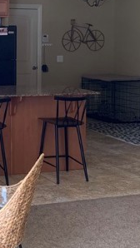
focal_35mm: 73
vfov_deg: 28.4
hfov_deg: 15.7
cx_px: -42
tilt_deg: -0.5
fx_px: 481
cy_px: 56
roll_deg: +0.1
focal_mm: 4.25
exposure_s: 1/65
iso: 100
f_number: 1.8
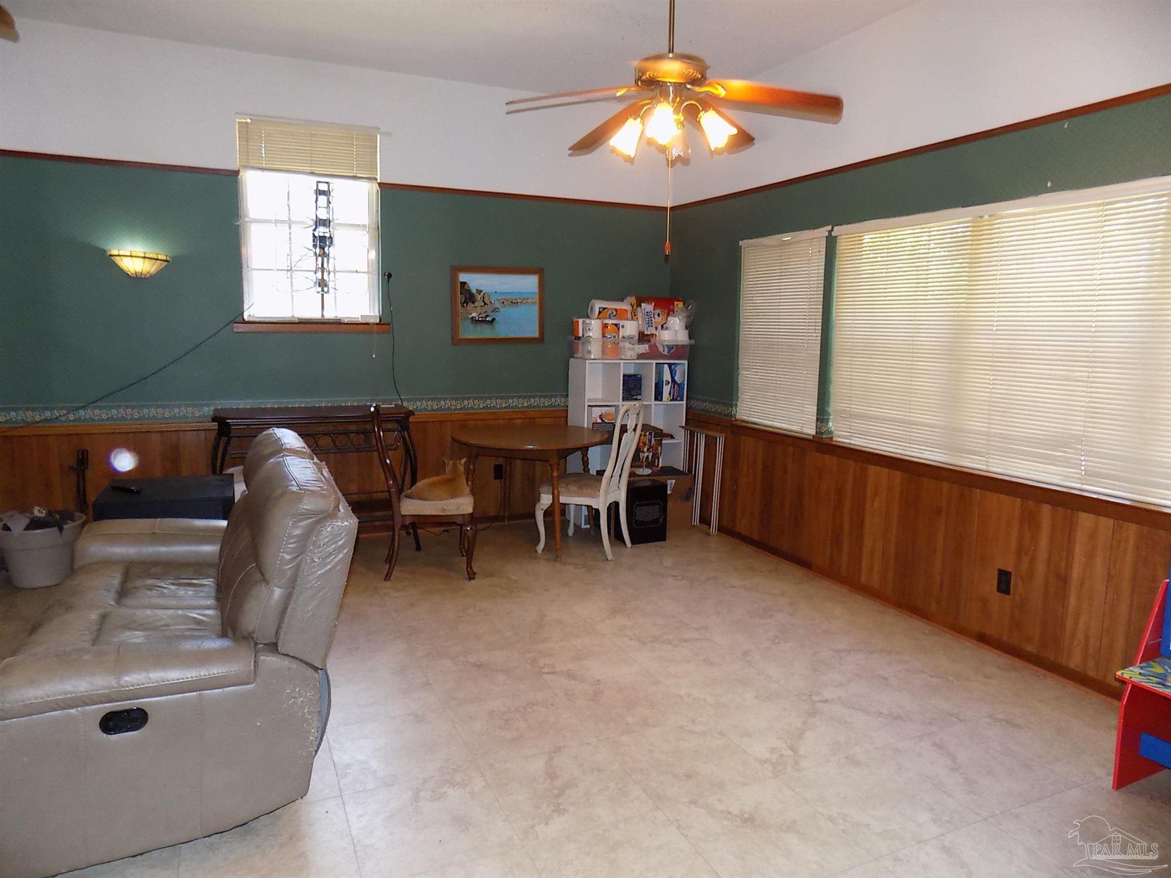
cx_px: 586
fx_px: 778
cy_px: 439
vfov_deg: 58.9
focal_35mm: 23
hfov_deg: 73.9
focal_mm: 4
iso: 250
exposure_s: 1/30
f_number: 3.1
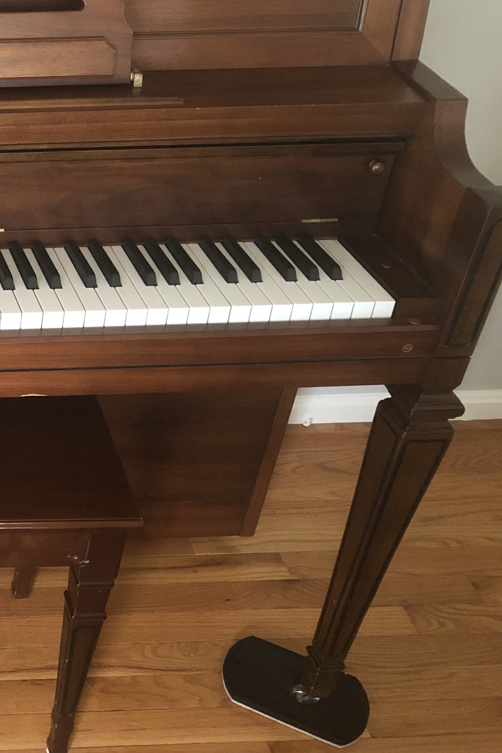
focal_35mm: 56
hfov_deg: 21.2
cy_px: 254
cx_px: -208
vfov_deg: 35.3
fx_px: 1171
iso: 100
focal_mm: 3.99
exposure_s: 1/6
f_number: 1.8
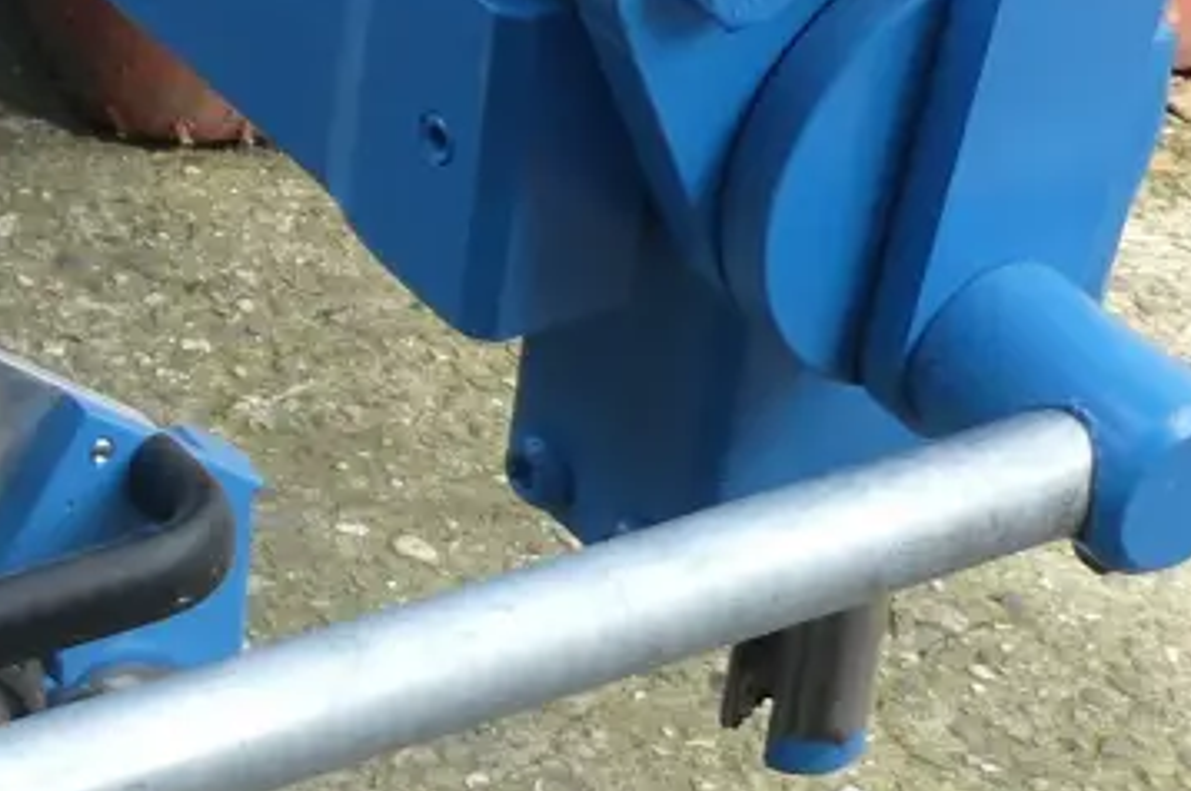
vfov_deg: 10.1
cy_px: -43
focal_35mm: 134
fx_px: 4429
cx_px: -496
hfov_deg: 14.5
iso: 80
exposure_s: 1/160
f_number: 3.3
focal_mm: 4.3
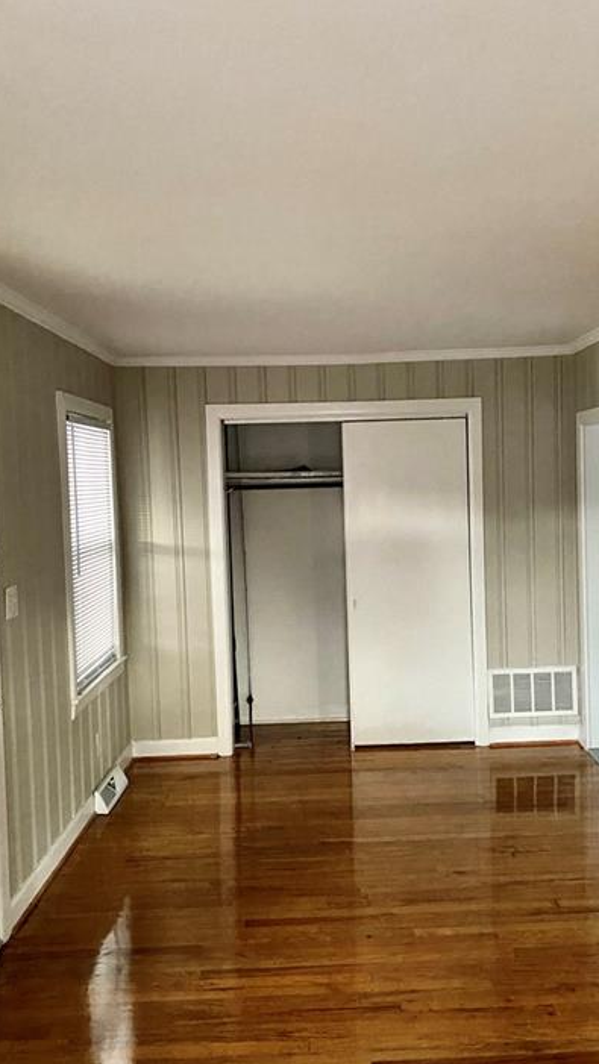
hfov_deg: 37.7
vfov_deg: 62.6
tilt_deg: -2.4
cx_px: 356
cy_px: 530
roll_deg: +0.5
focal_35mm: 31
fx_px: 875
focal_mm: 4.25
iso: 800
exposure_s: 1/30
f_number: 1.8
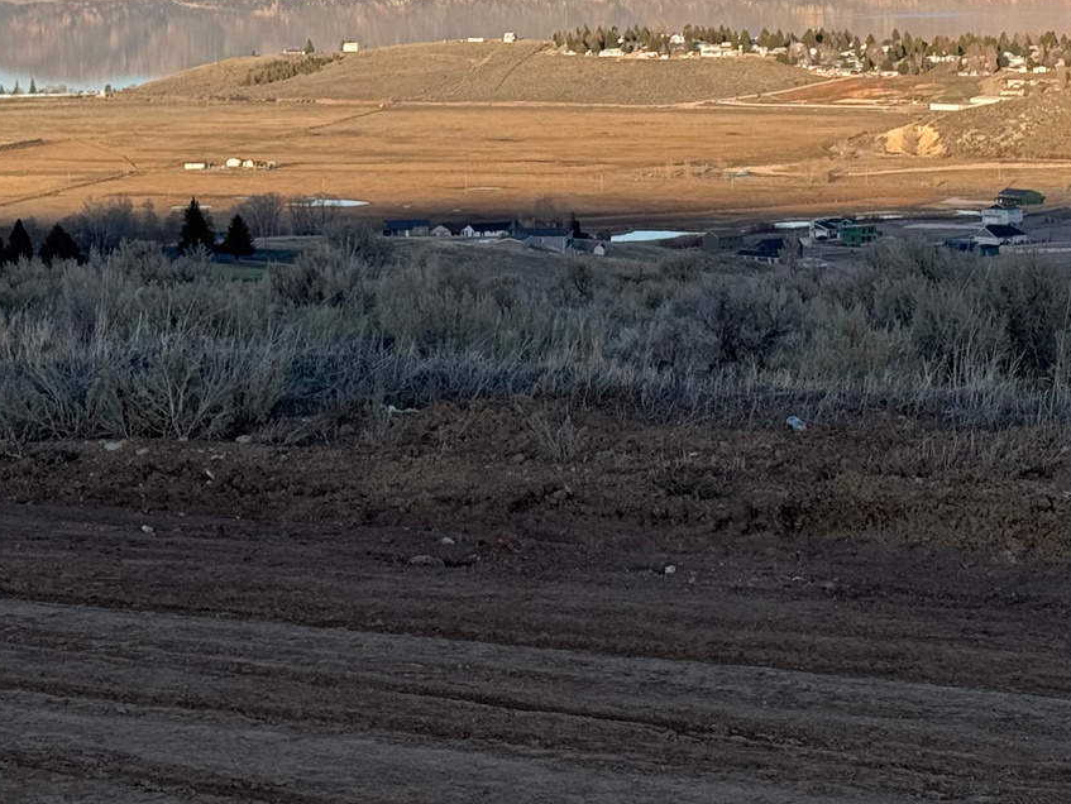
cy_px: 35
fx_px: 3591
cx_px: 513
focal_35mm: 116
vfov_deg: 12.7
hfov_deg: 17.0
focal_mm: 6.76
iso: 64
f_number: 1.78
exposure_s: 1/2611
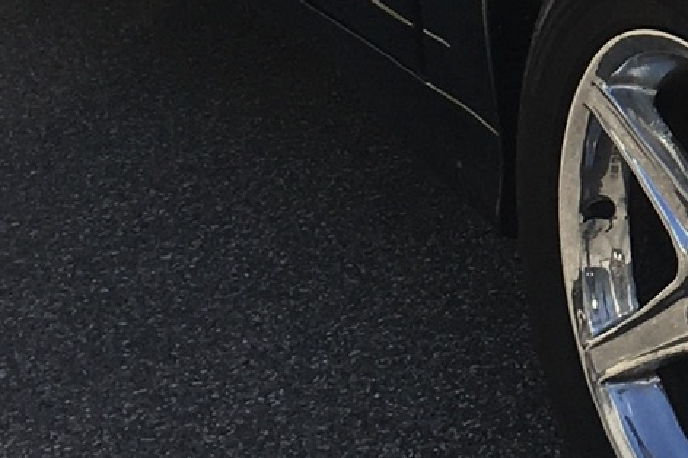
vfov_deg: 10.1
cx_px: 1068
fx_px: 2502
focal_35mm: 131
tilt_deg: -11.4
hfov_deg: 14.5
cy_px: -257
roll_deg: +0.7
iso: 25
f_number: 2.2
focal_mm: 4.15
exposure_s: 1/836
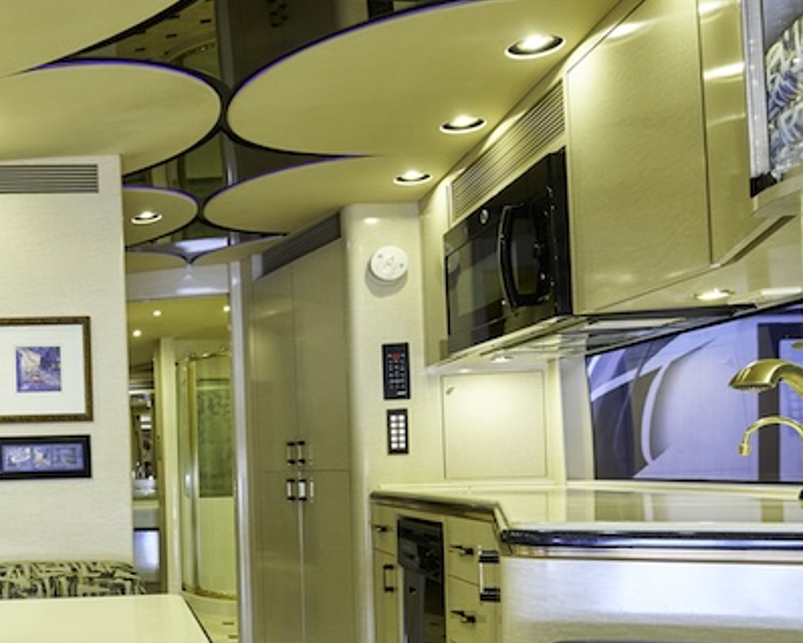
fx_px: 785
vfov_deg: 43.4
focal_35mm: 33
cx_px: -101
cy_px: 471
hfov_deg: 41.7
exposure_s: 1/20
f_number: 5.6
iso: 800
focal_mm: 14
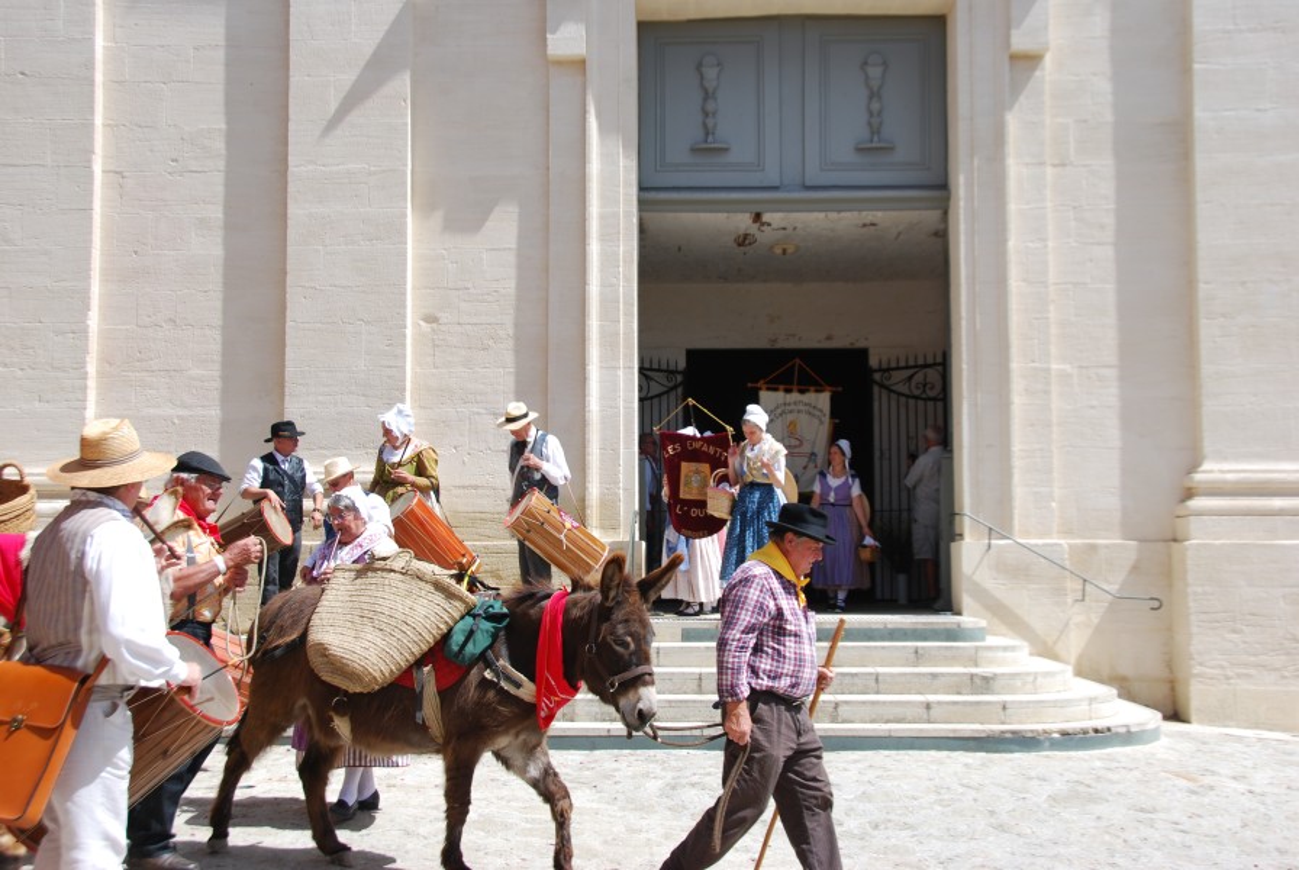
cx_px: 650
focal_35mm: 40
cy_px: 435
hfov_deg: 47.9
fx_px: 1463
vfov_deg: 33.1
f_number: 8
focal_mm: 27
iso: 100
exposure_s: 1/250
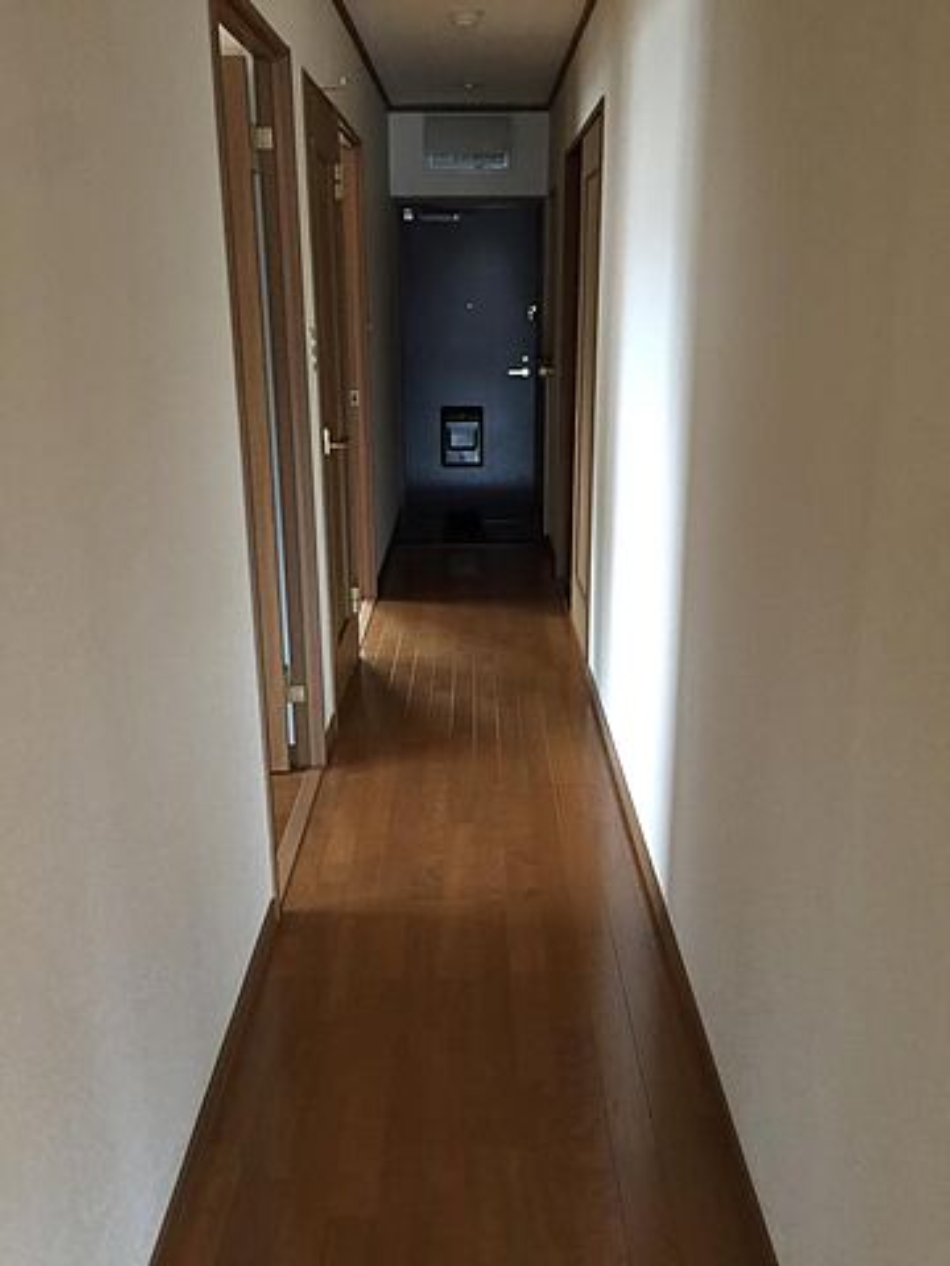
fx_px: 1061
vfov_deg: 61.7
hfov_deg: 48.2
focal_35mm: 29
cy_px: 633
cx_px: 475
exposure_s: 1/4
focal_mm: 4.15
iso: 64
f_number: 2.2
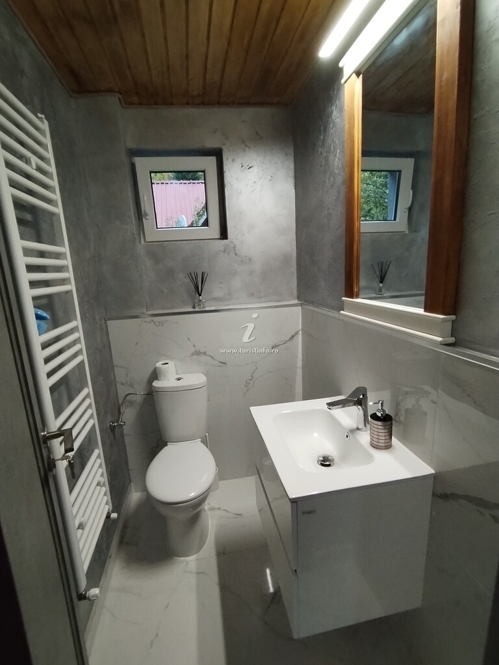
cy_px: 332
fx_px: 327
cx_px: 250
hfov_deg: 74.7
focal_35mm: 17
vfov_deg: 91.0
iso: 241
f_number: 2.2
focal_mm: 1.42
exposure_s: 1/50
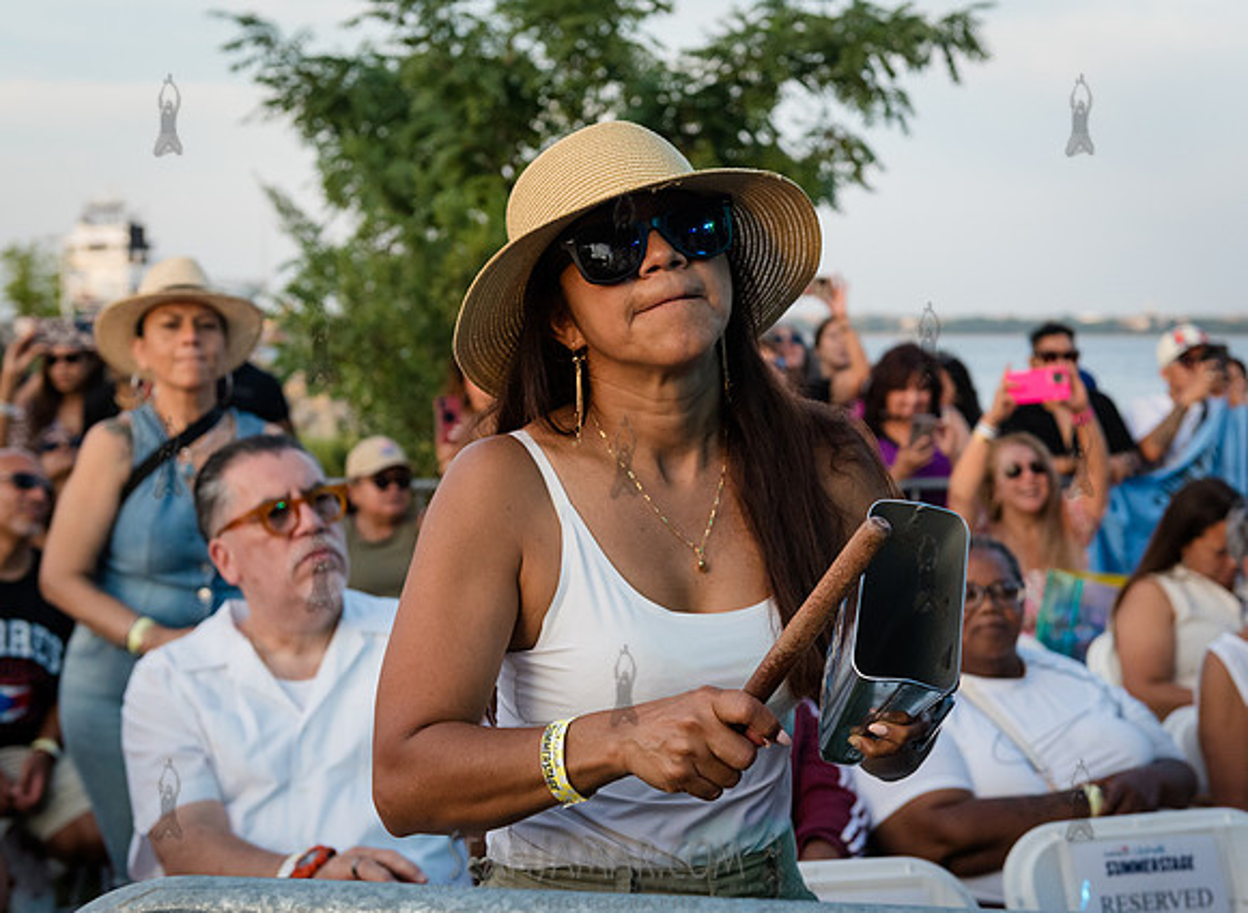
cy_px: 457
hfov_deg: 34.2
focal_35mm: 57
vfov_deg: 25.4
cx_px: 675
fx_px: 2026
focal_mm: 48
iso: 2000
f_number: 4
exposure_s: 1/1250
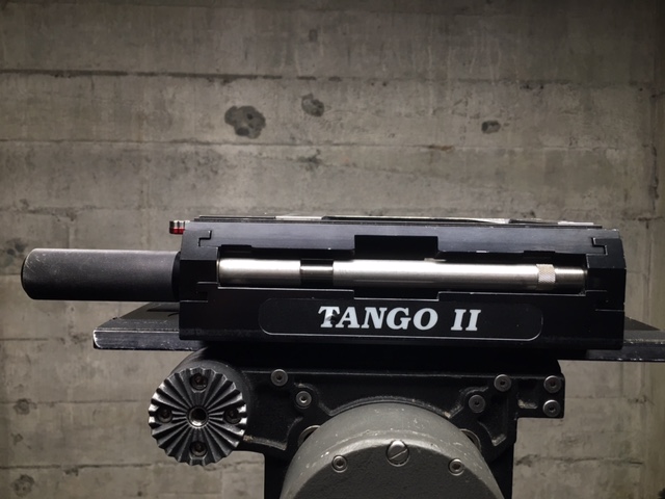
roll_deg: +0.0
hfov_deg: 61.7
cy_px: 250
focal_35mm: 29
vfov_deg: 48.2
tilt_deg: -2.8
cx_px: 332
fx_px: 557
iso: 32
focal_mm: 4.15
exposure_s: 1/30
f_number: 2.2
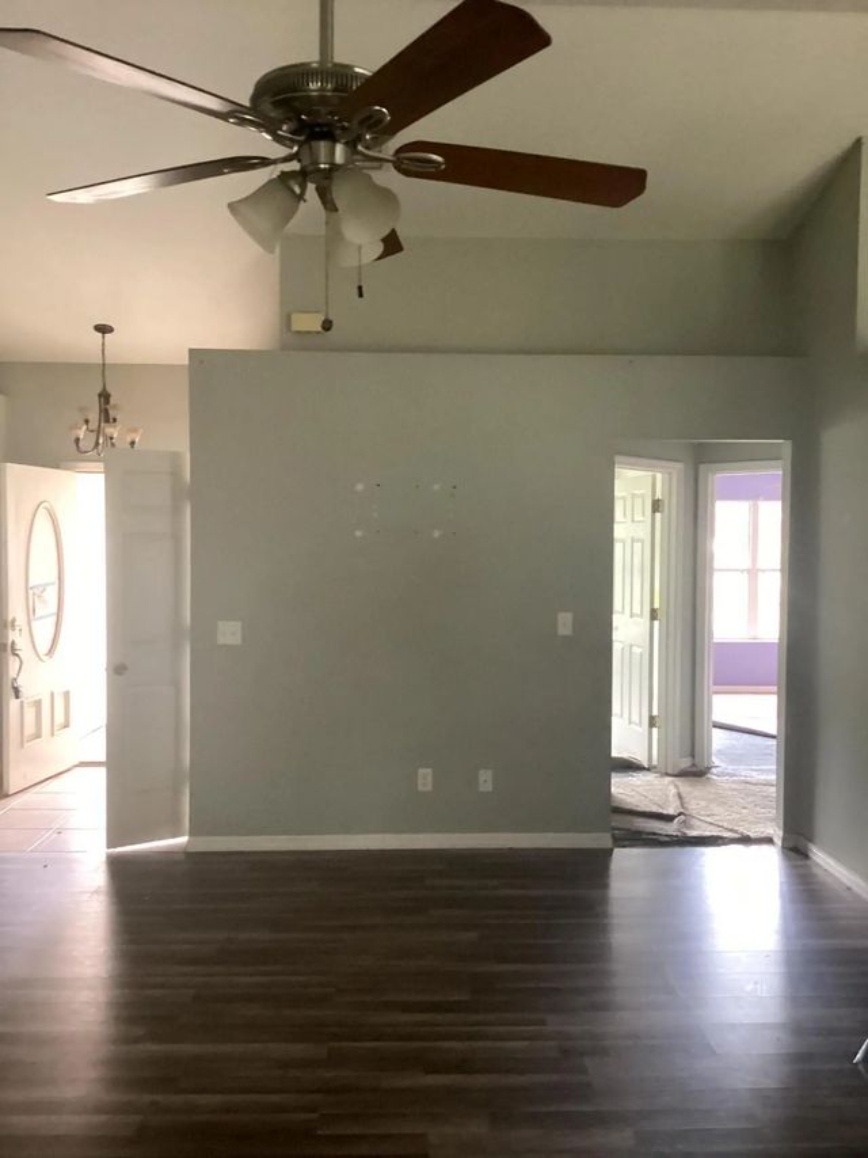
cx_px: 434
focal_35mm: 31
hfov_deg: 45.5
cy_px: 579
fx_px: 1036
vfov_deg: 58.3
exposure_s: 1/40
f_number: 2.4
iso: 320
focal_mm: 3.3
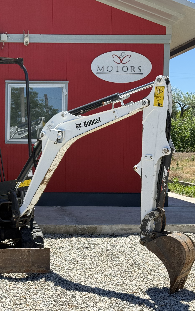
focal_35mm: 68
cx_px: 4
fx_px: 578
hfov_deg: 18.7
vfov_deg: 30.2
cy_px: 155
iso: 80
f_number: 1.78
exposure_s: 1/2494
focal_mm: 6.76
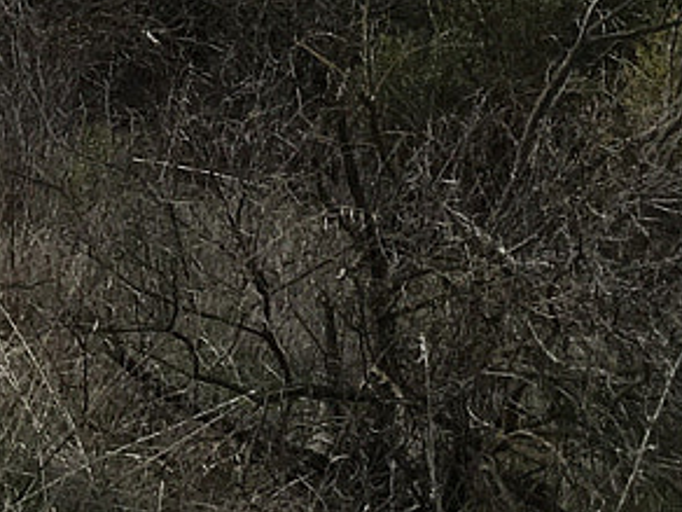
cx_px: -563
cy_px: -587
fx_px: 3133
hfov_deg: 11.5
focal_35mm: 159
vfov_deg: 8.7
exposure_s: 1/1570
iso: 25
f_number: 2.2
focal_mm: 4.15
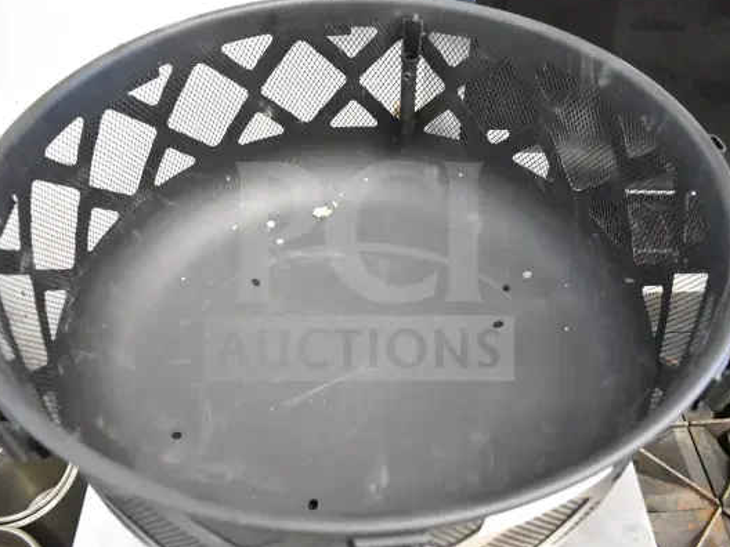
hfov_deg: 60.0
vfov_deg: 46.8
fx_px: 633
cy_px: 271
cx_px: 358
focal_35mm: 30
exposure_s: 1/50
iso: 6400
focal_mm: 18
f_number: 3.5
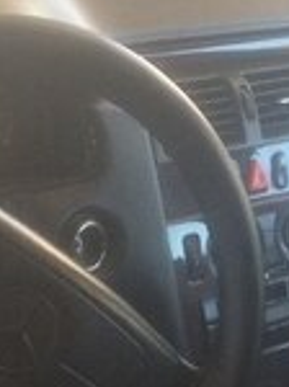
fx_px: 1072
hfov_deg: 15.2
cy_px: 428
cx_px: 266
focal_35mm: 96
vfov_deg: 19.6
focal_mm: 4.15
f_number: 2.2
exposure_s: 1/33
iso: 64
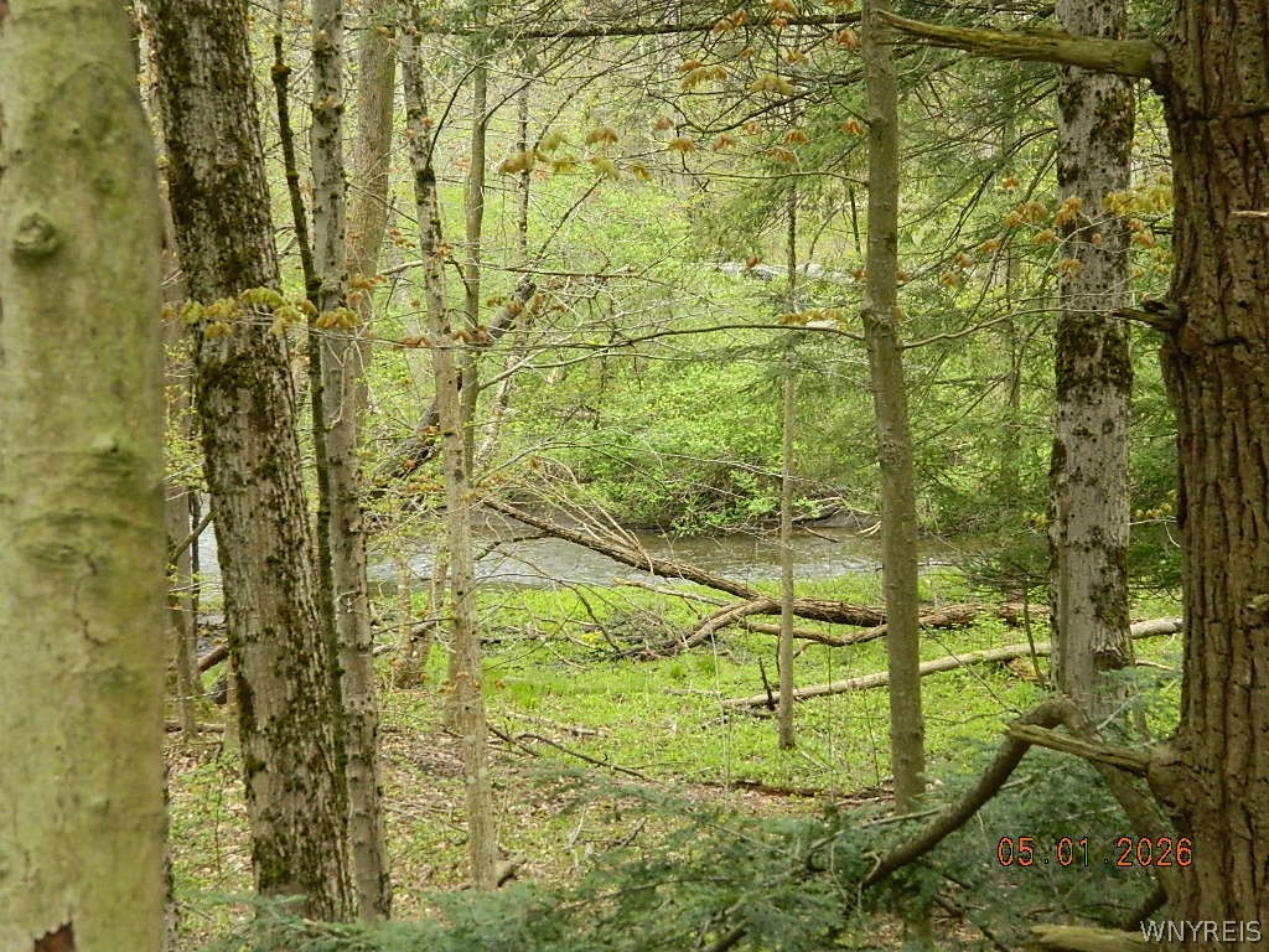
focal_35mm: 129
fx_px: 4729
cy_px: 476
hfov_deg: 15.3
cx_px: 634
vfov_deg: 11.5
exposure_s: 1/250
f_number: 4.7
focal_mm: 23.2
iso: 400
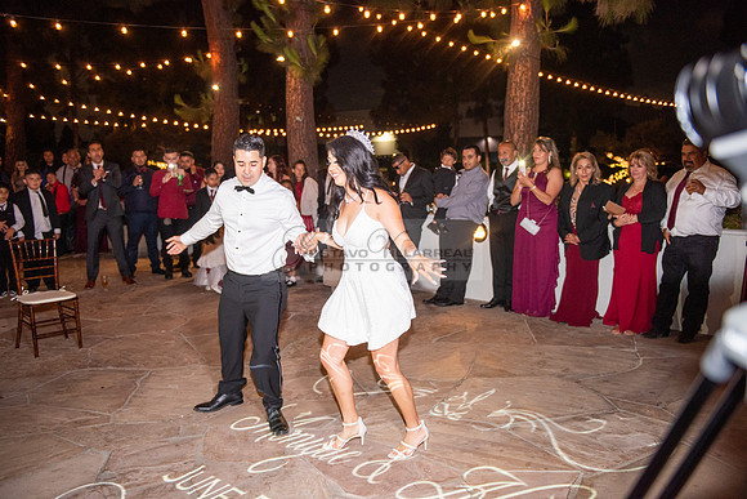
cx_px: 374
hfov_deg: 58.7
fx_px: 664
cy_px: 250
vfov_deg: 41.1
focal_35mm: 32
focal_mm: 32
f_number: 2.8
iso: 1250
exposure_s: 1/125
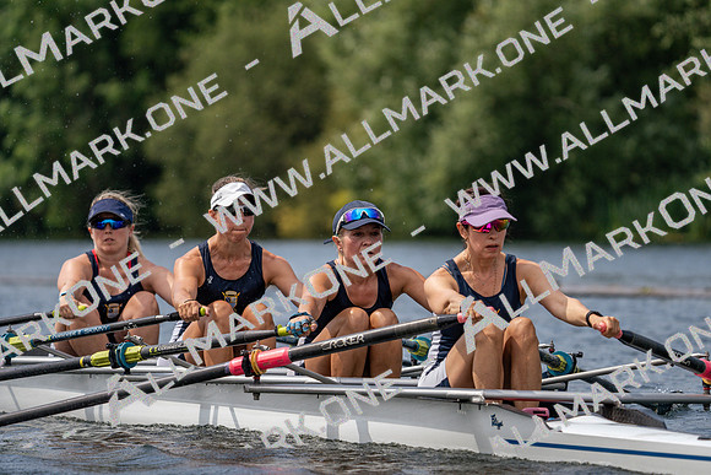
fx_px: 6341
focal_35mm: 321
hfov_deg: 6.4
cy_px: 238
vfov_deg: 4.3
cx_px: 356
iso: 250
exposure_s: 1/1600
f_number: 6.3
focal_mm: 321
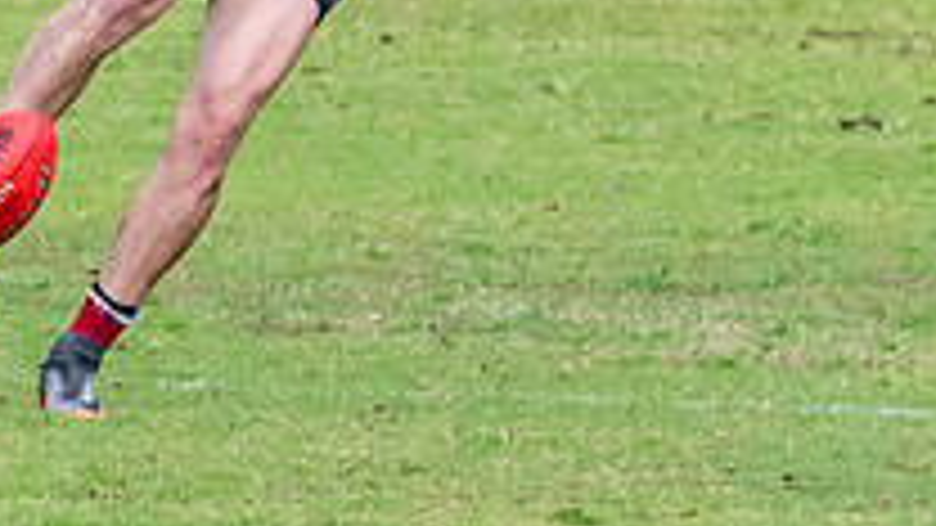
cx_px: 411
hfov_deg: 1.1
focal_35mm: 2039
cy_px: -31
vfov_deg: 0.6
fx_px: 50606
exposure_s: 1/1250
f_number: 7.1
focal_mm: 280
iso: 1250
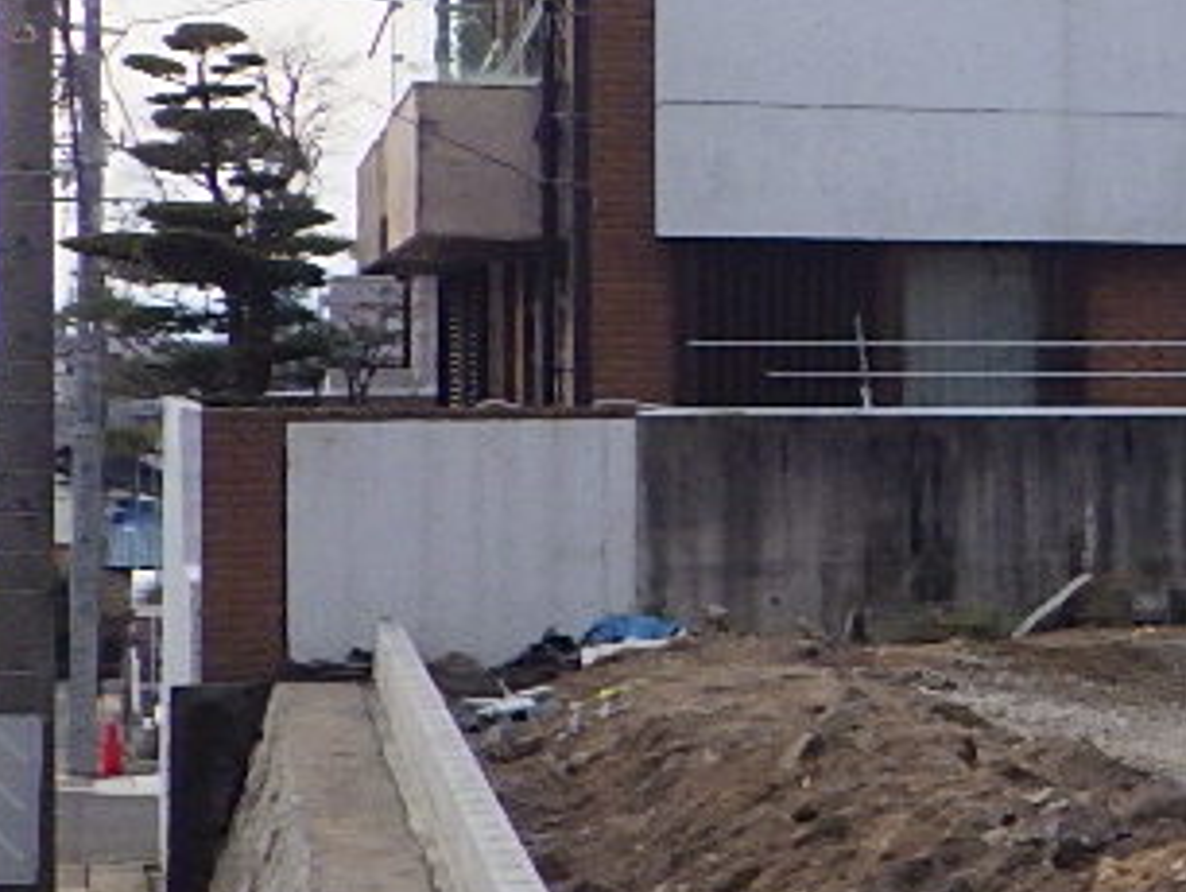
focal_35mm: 117
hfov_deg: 14.0
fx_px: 4012
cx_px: 2434
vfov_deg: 12.7
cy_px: 353
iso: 250
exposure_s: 1/800
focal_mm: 5
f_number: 4.2
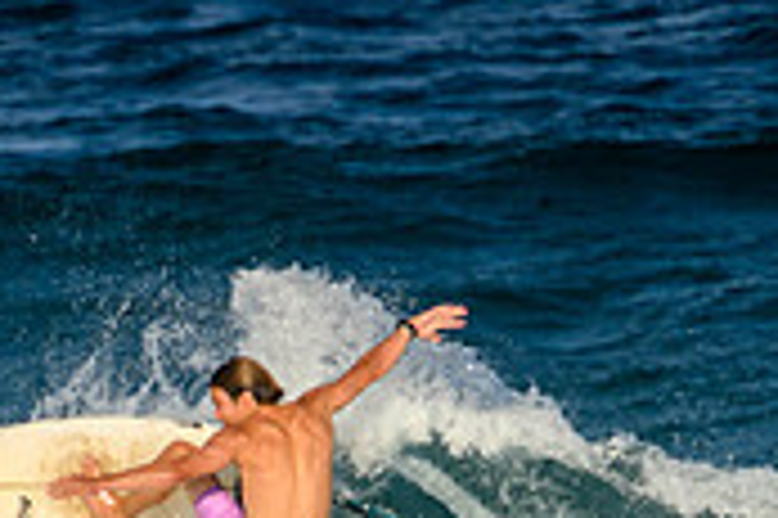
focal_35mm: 2686
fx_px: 57991
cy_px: 768
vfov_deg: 0.5
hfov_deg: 0.8
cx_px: 90
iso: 640
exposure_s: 1/1600
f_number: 11
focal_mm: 800
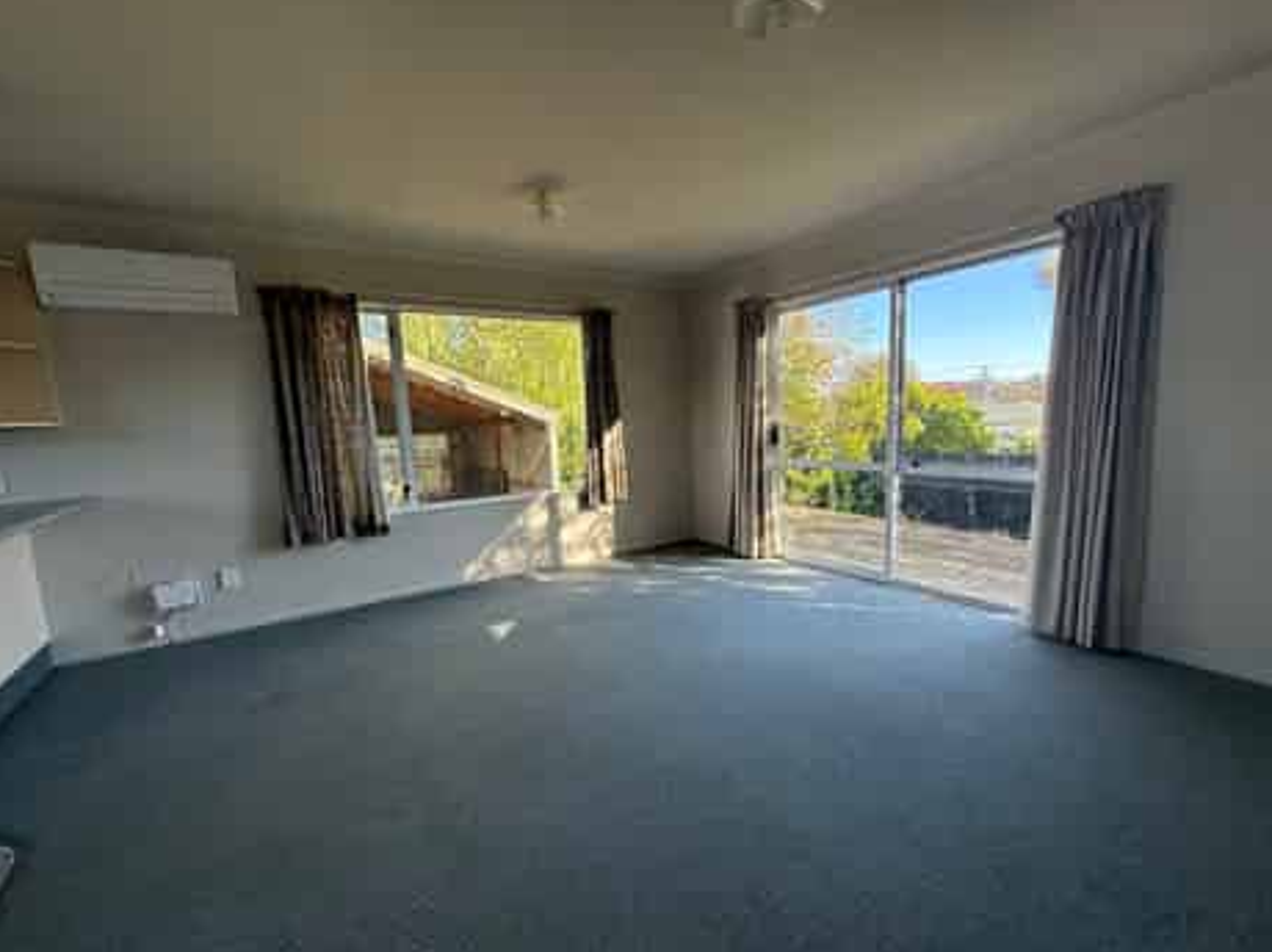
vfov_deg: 81.6
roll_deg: +1.9
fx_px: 551
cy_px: 494
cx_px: 629
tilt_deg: -7.4
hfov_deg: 98.2
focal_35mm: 15
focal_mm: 2.22
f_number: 2.2
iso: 64
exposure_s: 1/164
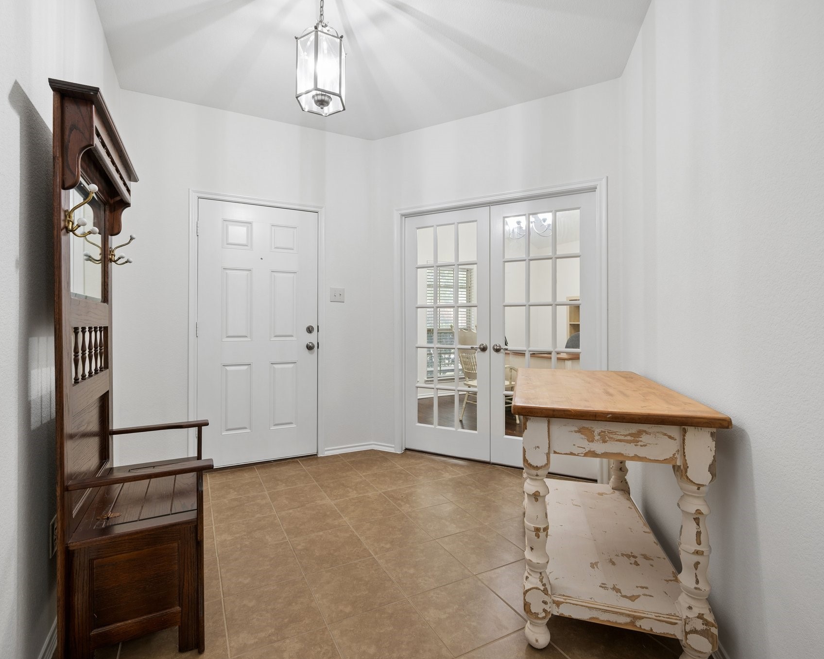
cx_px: 393
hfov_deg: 89.6
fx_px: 415
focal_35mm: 17
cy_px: 329
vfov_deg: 77.0
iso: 200
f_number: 8
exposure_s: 1/6
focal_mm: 15
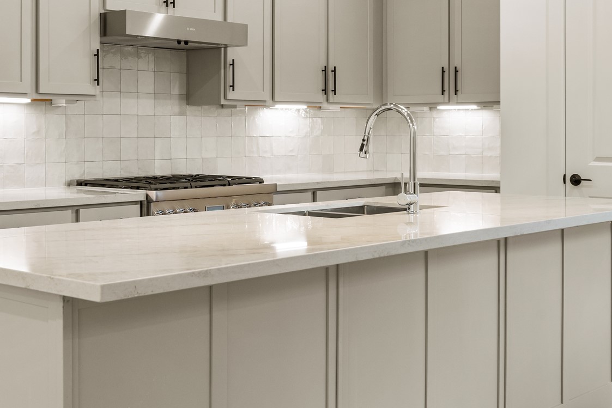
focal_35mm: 58
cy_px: 131
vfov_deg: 23.3
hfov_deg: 34.2
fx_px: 986
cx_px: 217
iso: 200
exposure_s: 1/3
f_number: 9
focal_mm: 30
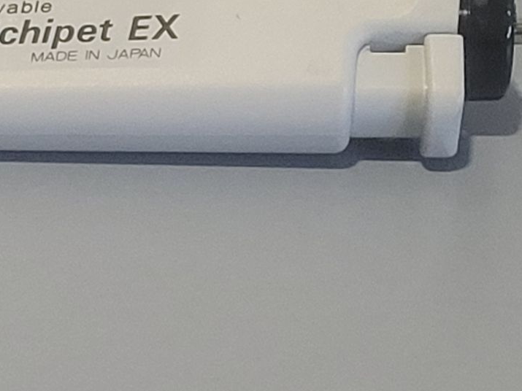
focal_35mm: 88
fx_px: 1327
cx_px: -229
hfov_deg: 19.7
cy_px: 159
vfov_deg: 16.8
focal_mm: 5.4
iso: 320
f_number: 1.8
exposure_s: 1/100
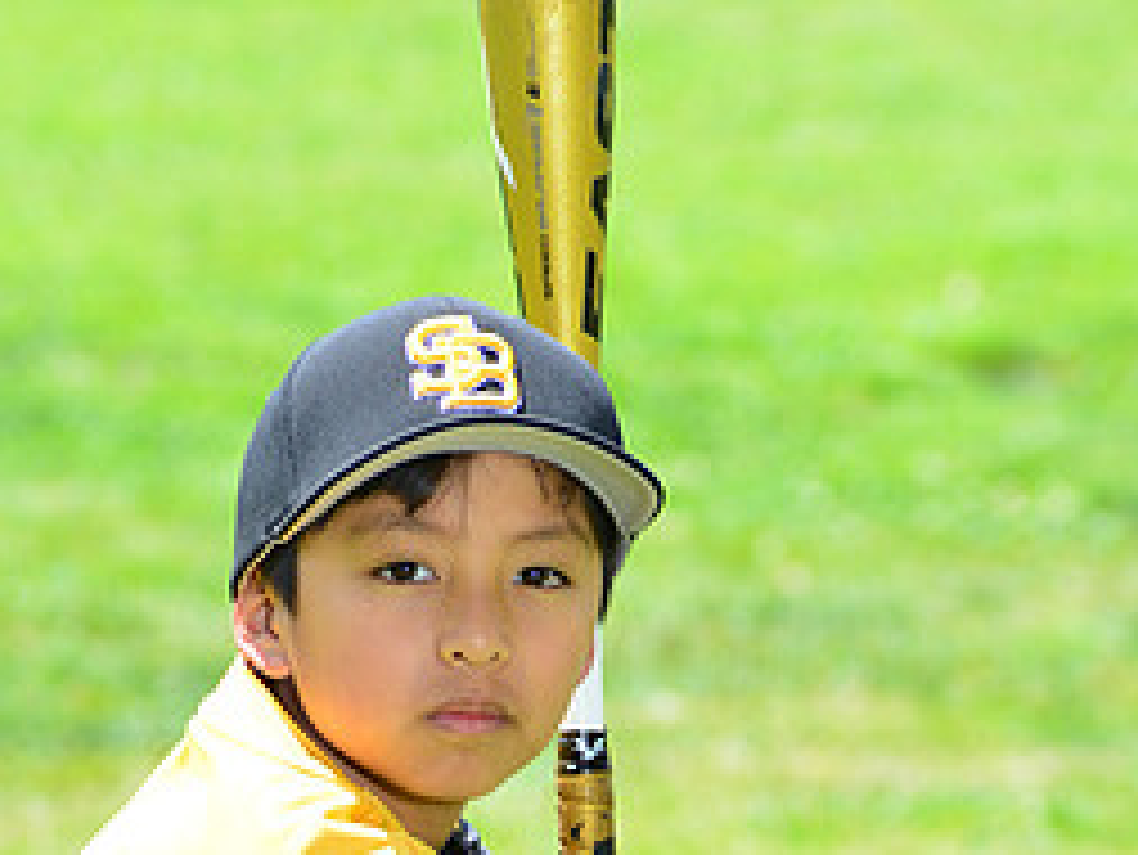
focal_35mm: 375
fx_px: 12334
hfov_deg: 5.3
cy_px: 945
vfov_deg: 4.0
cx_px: 430
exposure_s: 1/200
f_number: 8
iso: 200
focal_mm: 170
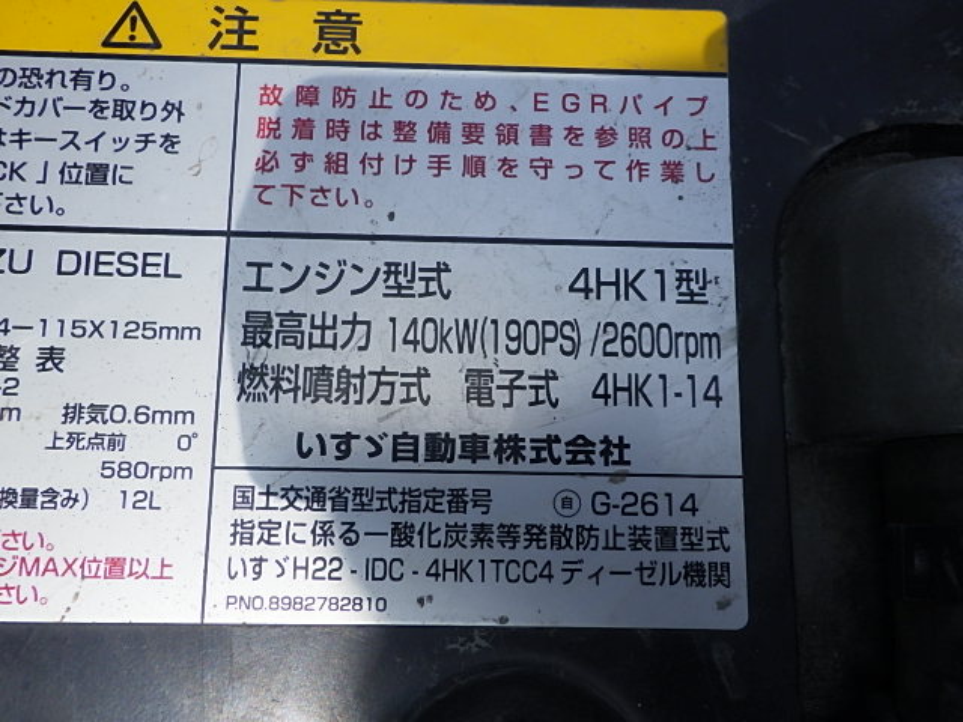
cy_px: 361
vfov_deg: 41.8
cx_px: 482
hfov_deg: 54.0
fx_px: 946
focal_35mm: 34
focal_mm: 6.1
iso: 250
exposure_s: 1/1500
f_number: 4.6
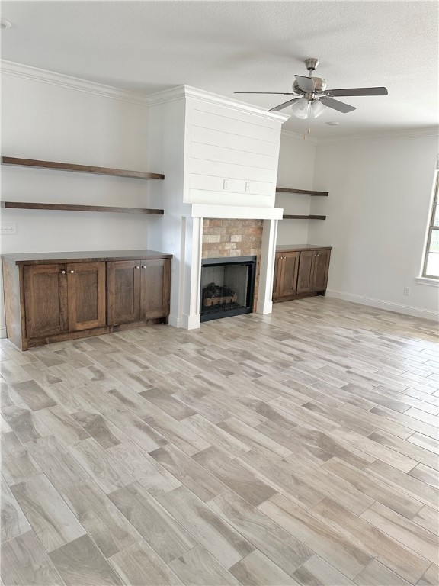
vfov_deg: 71.6
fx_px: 406
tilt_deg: -11.6
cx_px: 220
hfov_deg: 56.8
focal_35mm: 24
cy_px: 293
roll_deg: -2.7
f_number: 1.78
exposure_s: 1/60
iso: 160
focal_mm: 6.86
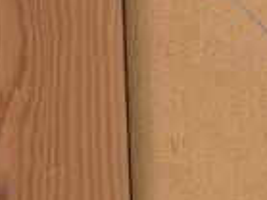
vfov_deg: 3.0
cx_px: 522
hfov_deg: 4.0
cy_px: -213
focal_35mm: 492
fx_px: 3792
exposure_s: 1/56
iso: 1250
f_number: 4
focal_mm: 37.6
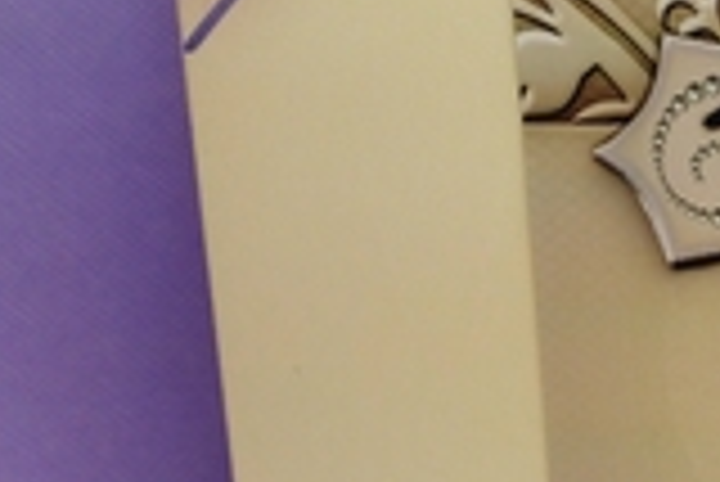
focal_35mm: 79
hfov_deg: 23.4
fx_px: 1581
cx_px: 873
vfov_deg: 17.2
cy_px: 363
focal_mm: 3.5
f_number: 2
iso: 116
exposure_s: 1/228
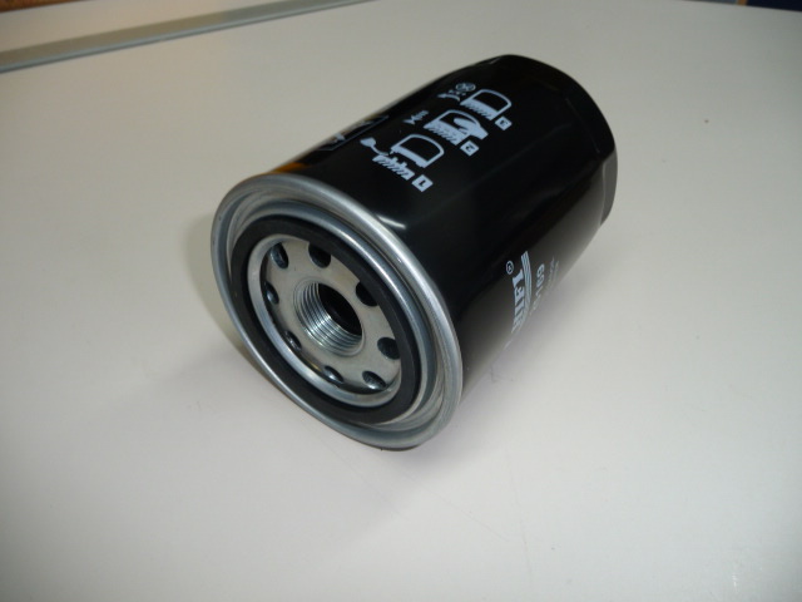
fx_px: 649
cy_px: 301
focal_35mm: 28
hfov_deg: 63.4
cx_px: 401
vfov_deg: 49.7
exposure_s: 1/30
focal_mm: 4.7
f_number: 3.3
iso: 100
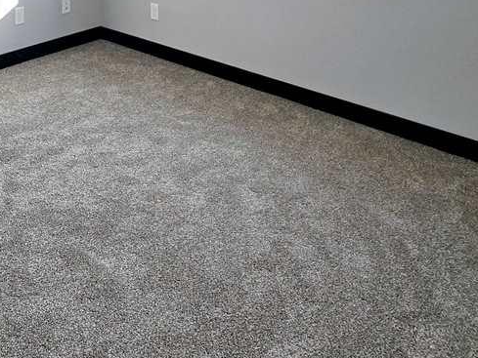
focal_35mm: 34
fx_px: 470
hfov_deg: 53.1
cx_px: 167
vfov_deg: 36.2
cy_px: -25
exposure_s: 1/185
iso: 50
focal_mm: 2.2
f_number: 2.2
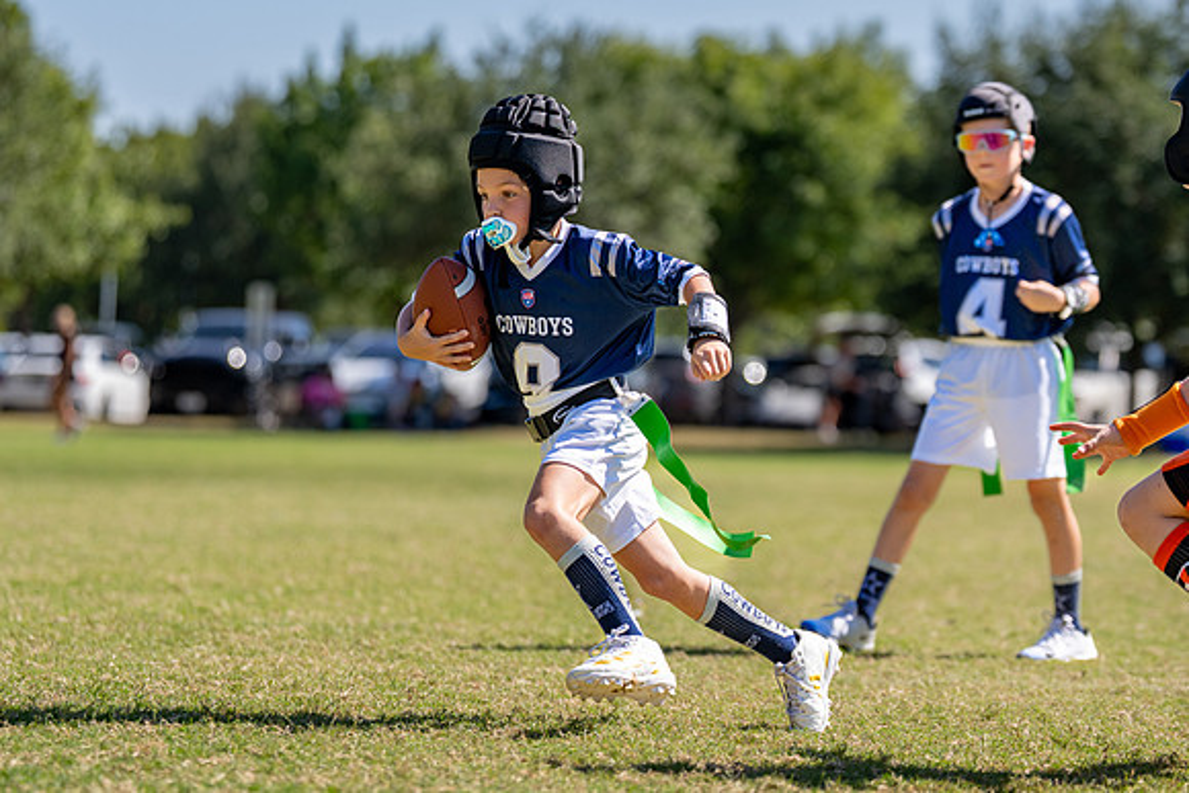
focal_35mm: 153
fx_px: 5067
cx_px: 687
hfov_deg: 13.4
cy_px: 357
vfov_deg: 9.0
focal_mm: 115
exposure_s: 1/2000
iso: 160
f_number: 2.8
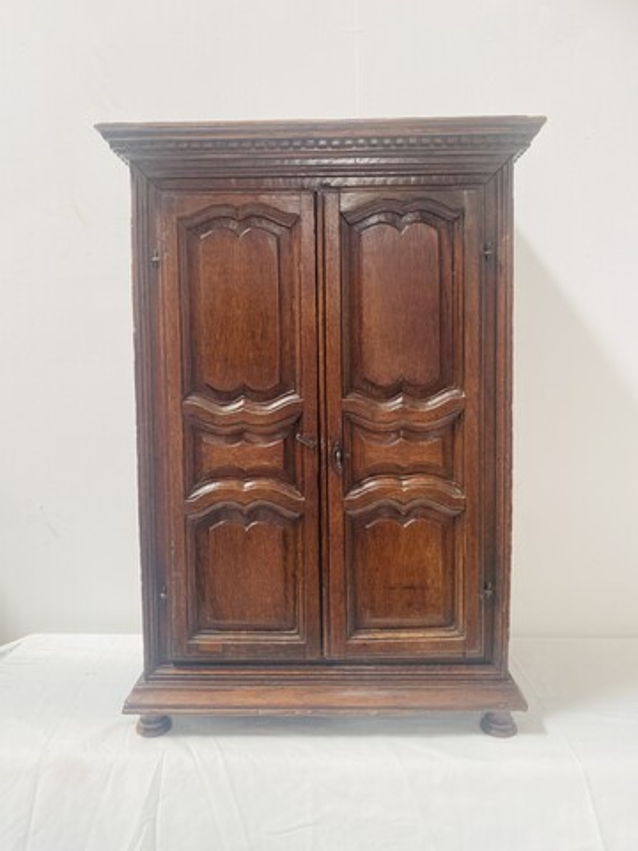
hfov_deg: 53.1
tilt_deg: -5.5
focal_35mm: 26
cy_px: 426
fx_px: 639
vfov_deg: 67.3
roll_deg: +0.4
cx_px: 319
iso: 125
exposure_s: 1/102
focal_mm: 4.25
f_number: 1.8
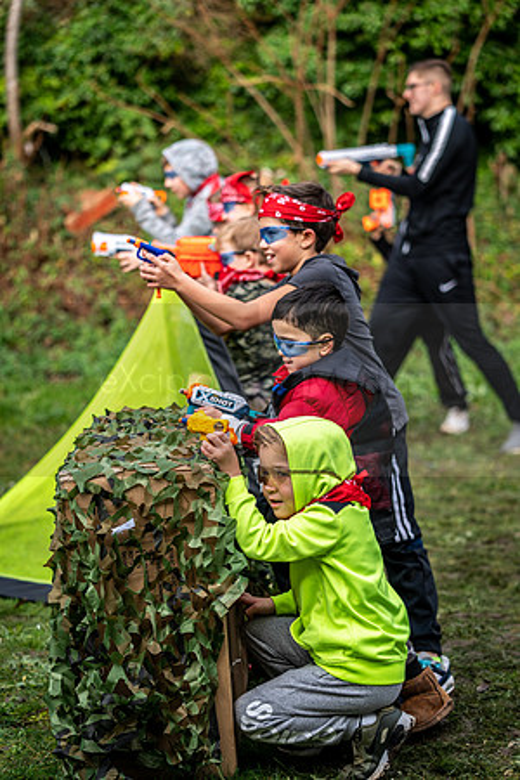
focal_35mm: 84
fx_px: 1820
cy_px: 390
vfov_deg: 24.2
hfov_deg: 16.3
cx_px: 260
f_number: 2.8
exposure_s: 1/400
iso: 100
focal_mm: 84
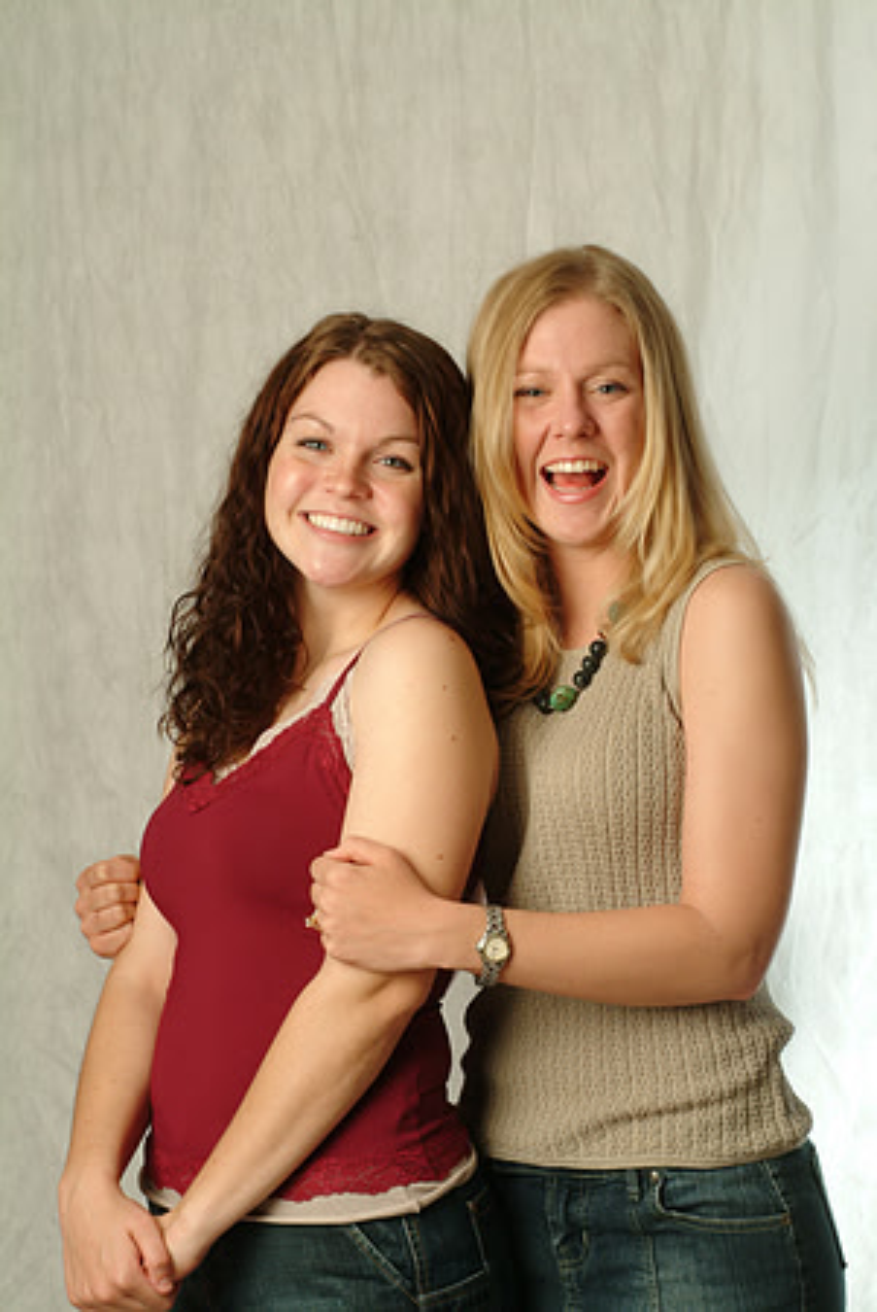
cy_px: 656
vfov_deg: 17.3
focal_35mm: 118
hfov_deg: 11.6
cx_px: 438
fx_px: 4320
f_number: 13
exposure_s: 1/125
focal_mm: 79
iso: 400
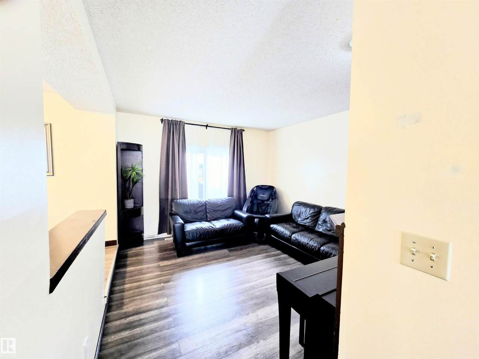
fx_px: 180
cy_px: 180
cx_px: 240
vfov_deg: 89.9
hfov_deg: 106.2
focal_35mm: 13
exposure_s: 1/60
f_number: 2.2
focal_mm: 2.2
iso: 160
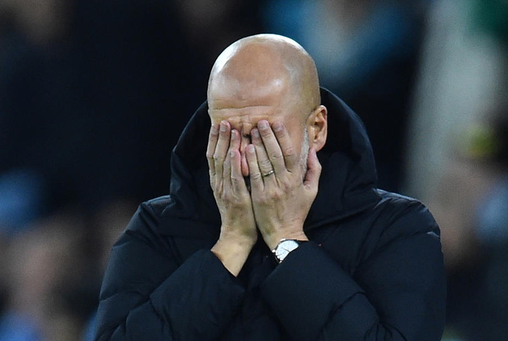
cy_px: 170
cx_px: 254
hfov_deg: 3.4
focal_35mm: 600
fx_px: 8484
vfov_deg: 2.3
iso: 3200
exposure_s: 1/1000
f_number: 4
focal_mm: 600
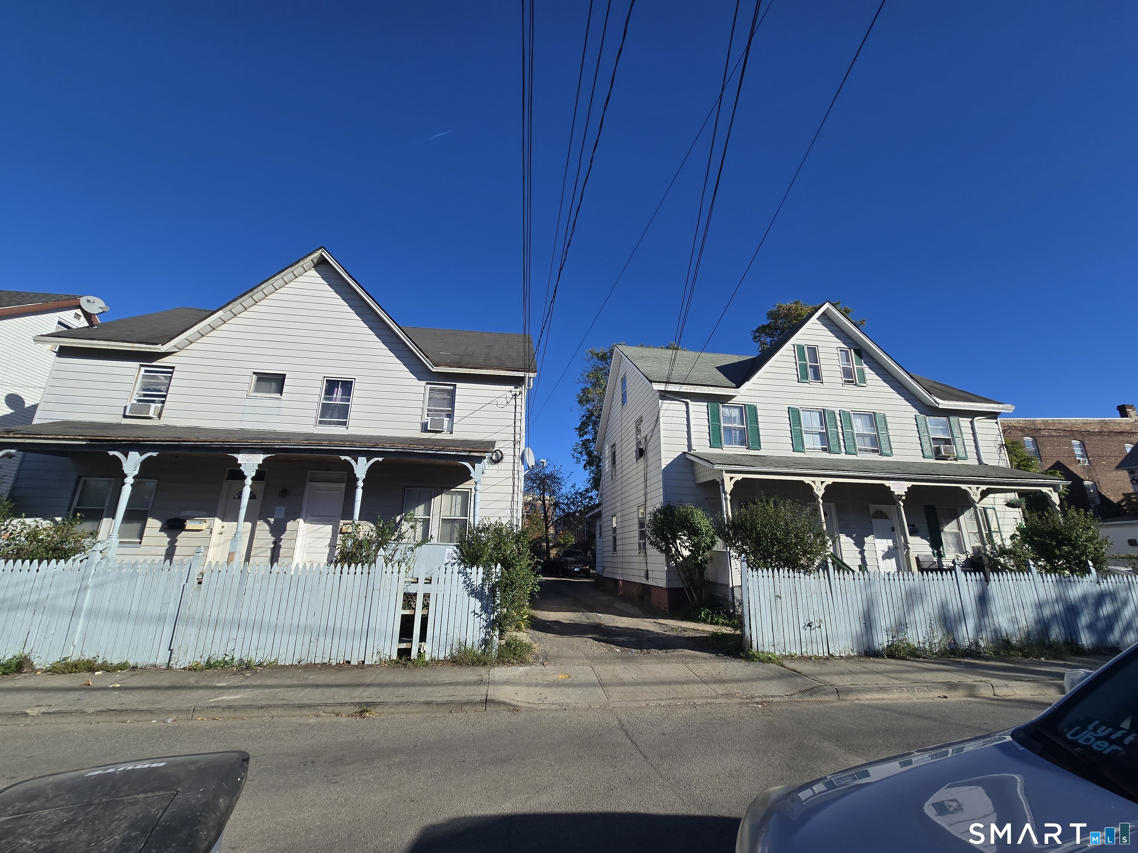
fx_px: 427
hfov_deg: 106.2
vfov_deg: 89.9
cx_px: 569
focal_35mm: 13
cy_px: 426
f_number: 2.2
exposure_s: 1/2874
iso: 50
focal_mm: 2.2
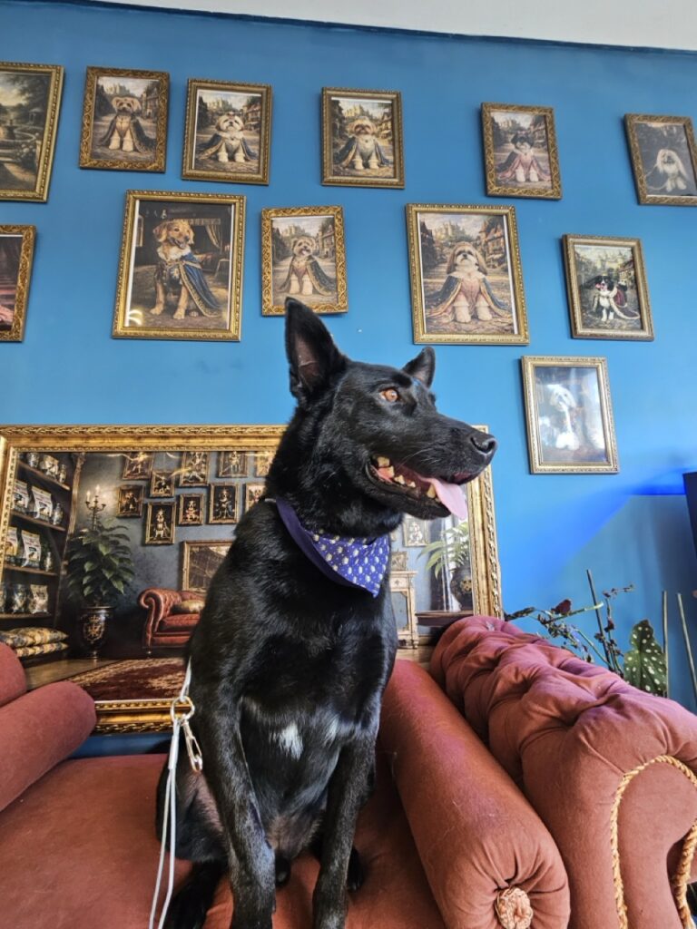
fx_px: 349
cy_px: 464
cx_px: 348
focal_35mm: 13
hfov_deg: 89.9
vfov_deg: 106.2
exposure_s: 1/60
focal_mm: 2.2
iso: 125
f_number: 2.2
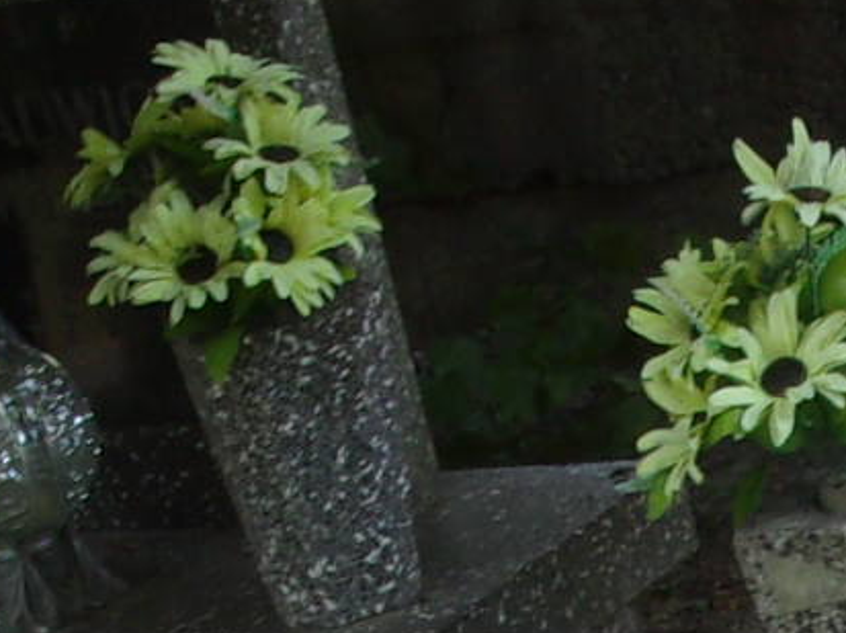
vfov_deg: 10.0
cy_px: 1217
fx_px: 3394
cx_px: 1024
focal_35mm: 139
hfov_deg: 13.8
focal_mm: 5.1
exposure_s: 1/40
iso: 80
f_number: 3.9
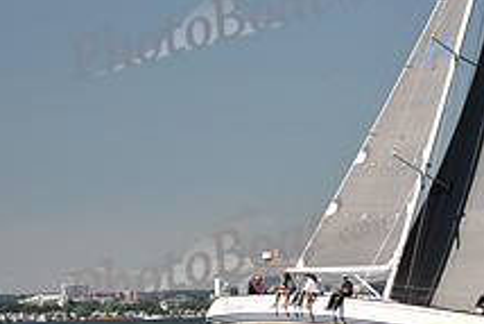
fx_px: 3350
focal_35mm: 249
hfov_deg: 8.2
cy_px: 108
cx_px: 507
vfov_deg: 5.5
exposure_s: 1/1600
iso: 250
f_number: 2.8
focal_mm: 92
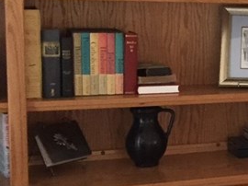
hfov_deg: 15.1
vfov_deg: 13.4
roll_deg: -3.4
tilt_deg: -6.0
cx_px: 469
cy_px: 84
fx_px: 787
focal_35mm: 110
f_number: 2.2
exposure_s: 1/15
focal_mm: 4.15
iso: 250
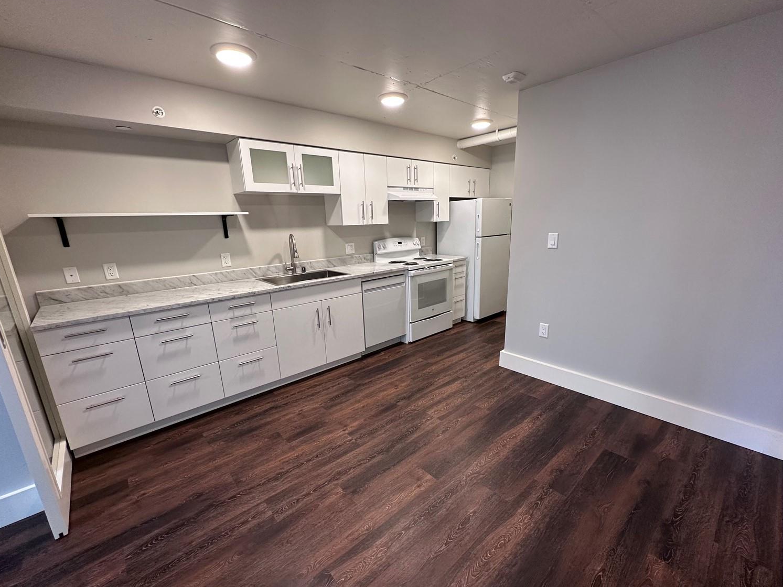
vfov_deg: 81.7
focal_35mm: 15
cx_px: 399
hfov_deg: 98.2
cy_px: 307
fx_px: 339
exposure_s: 1/120
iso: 200
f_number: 2.2
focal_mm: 2.22
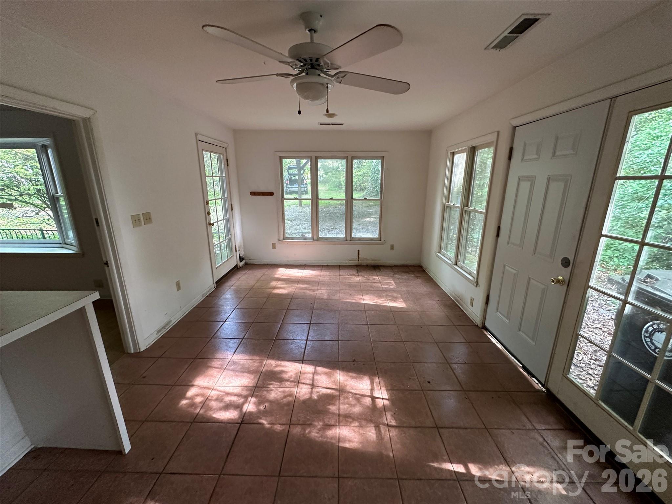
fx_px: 272
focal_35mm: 14
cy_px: 252
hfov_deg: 102.1
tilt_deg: -12.5
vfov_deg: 85.7
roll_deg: +0.2
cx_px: 336
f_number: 2.2
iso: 320
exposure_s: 1/66
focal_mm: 2.22
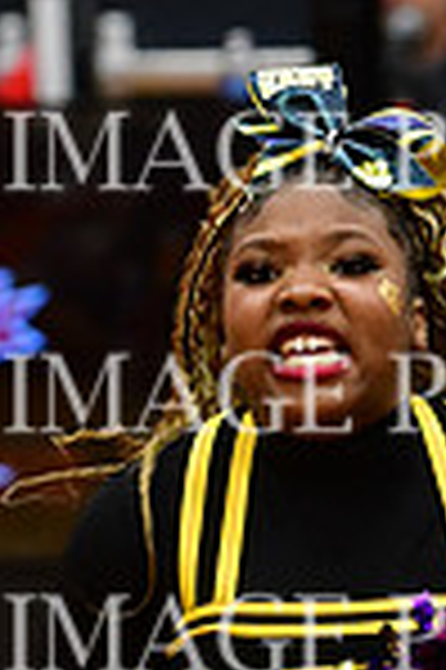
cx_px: 358
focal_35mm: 876
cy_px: 755
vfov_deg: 2.4
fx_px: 16316
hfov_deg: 1.6
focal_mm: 150
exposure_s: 1/500
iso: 4000
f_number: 4
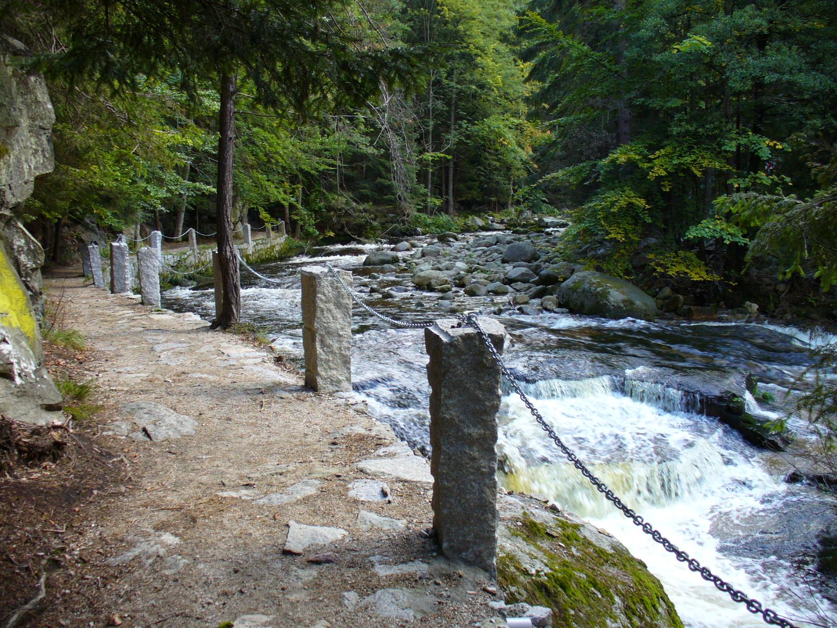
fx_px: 895
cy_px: 314
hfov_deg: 50.1
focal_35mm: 37
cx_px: 418
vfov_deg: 38.7
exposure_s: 1/50
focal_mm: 6.1
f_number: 2.8
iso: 100
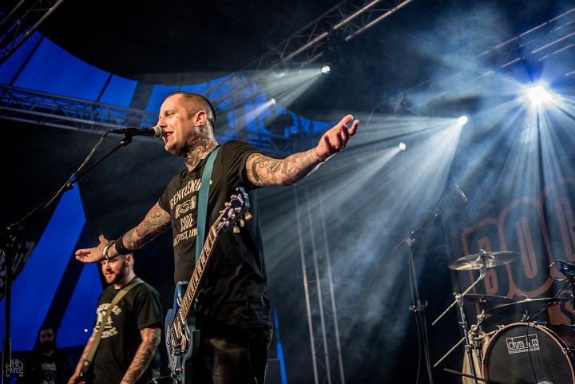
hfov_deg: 41.1
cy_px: 192
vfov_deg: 28.1
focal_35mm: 48
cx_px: 288
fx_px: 767
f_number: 2.8
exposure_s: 1/100
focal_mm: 48
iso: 1250
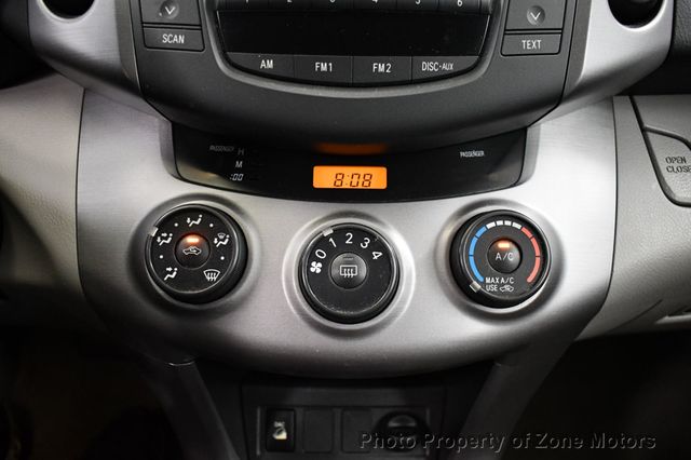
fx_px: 595
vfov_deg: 42.3
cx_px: 346
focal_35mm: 31
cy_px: 230
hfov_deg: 60.3
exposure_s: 1/60
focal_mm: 21
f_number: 3.8
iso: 3200
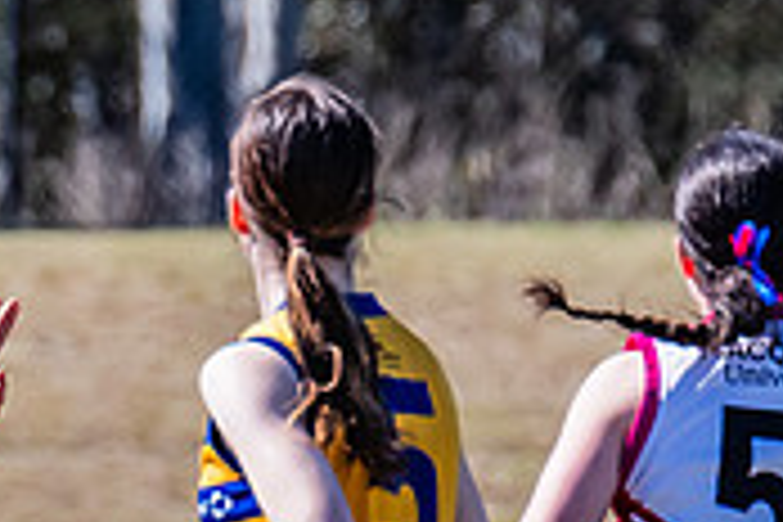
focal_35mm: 2344
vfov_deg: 0.6
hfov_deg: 0.9
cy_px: 598
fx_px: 50978
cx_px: -396
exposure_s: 1/1600
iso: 800
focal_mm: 420
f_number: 8
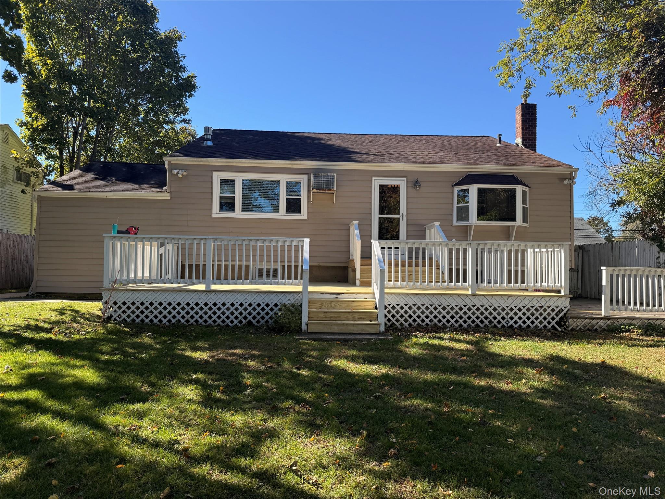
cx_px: 332
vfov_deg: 56.8
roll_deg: -0.9
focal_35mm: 24
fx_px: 461
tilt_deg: +3.4
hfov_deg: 71.6
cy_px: 250
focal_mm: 6.76
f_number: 1.78
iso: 80
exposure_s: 1/1553
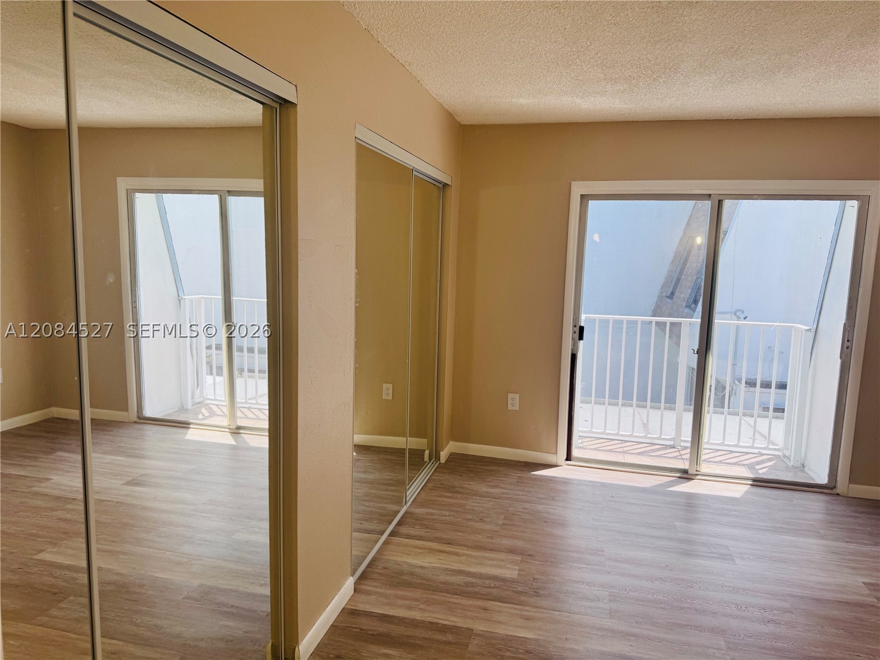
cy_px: 330
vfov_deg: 56.8
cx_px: 440
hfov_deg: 71.6
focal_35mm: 24
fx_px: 610
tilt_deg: -8.6
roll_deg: -2.1
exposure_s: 1/129
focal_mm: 6.76
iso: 50
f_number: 1.78
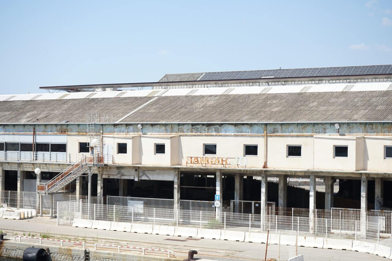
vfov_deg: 19.5
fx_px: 762
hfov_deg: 28.8
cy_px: 130
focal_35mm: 70
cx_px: 196
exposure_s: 1/320
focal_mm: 70
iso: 125
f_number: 7.1
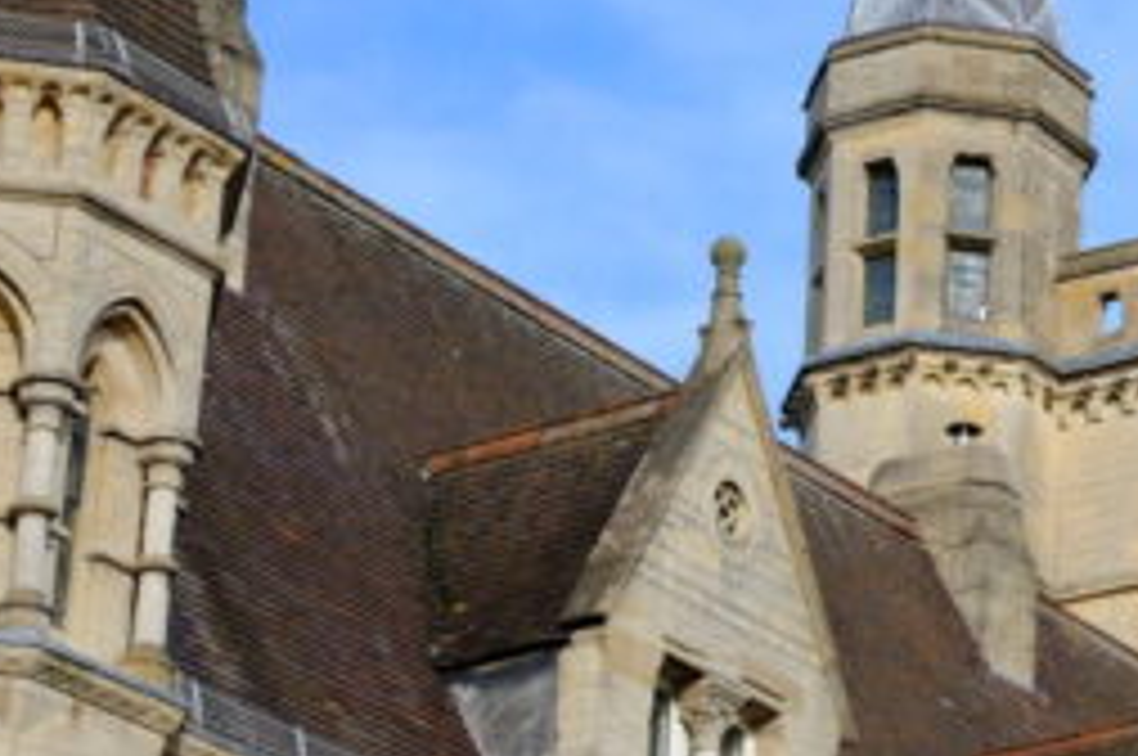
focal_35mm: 152
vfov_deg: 9.0
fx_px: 4799
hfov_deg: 13.1
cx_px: 1439
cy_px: 194
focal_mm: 33
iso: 320
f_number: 7.1
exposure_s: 1/500
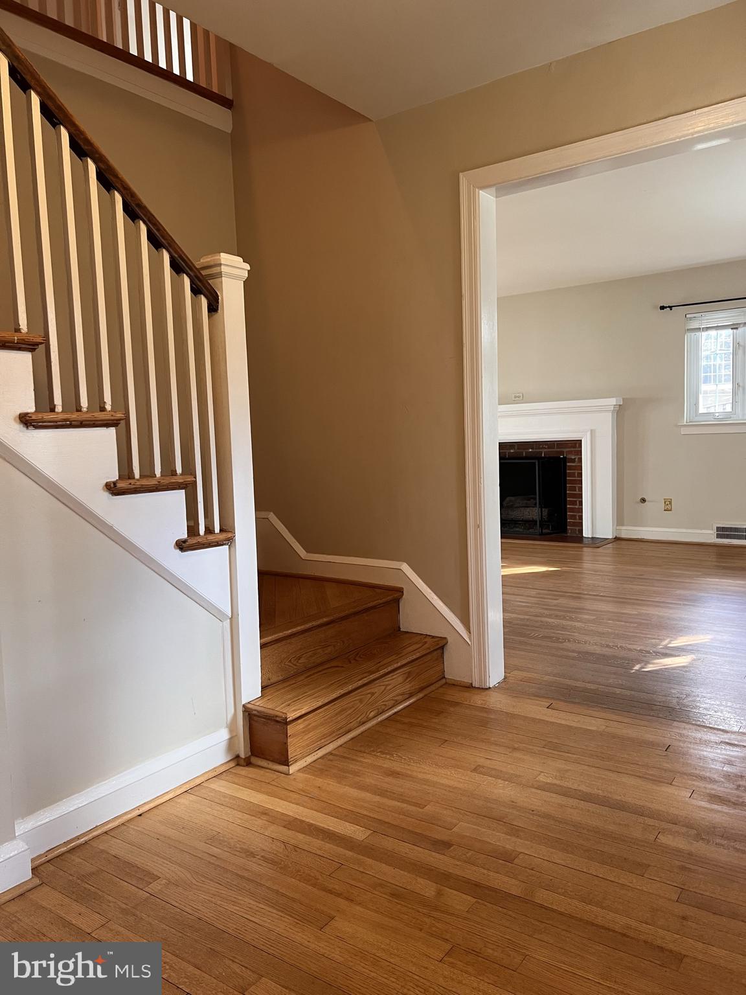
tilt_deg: -4.9
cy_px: 498
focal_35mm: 26
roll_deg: +2.3
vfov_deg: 67.3
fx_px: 747
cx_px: 373
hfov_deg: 53.1
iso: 160
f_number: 1.5
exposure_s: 1/60
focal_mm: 5.7
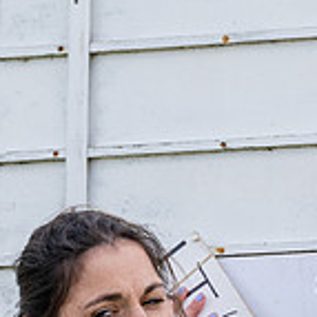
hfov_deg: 2.4
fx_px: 7708
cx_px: 25
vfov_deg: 2.4
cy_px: 385
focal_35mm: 744
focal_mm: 175
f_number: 5.6
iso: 400
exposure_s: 1/640
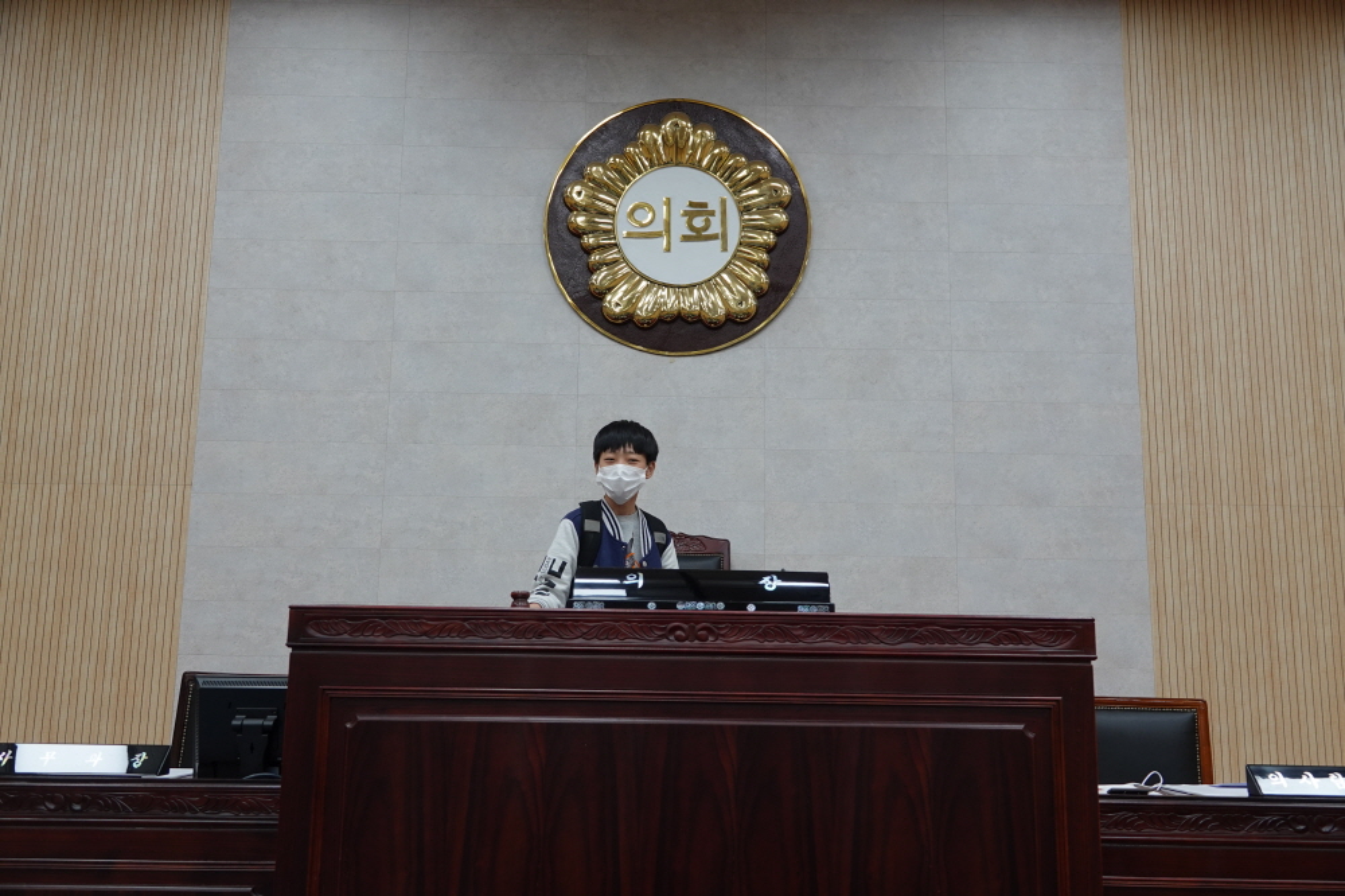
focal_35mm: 31
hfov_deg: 60.3
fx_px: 1158
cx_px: 672
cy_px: 448
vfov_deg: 42.3
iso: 125
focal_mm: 11.51
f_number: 2.8
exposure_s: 1/40
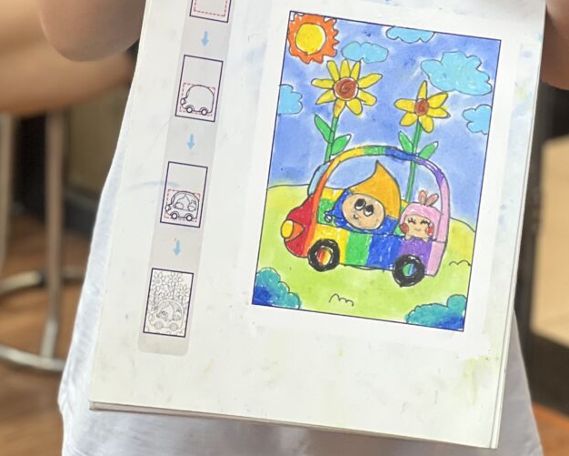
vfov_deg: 9.6
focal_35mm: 160
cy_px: -16
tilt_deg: -12.1
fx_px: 2695
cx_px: 339
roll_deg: -4.3
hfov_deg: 12.0
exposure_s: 1/50
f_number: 2.8
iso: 160
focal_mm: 9
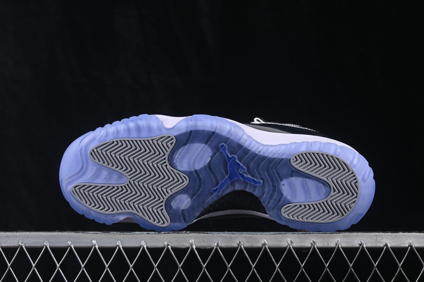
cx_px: 218
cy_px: 140
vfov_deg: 17.5
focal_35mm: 78
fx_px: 919
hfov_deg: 26.0
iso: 160
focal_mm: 50
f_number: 8
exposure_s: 1/80
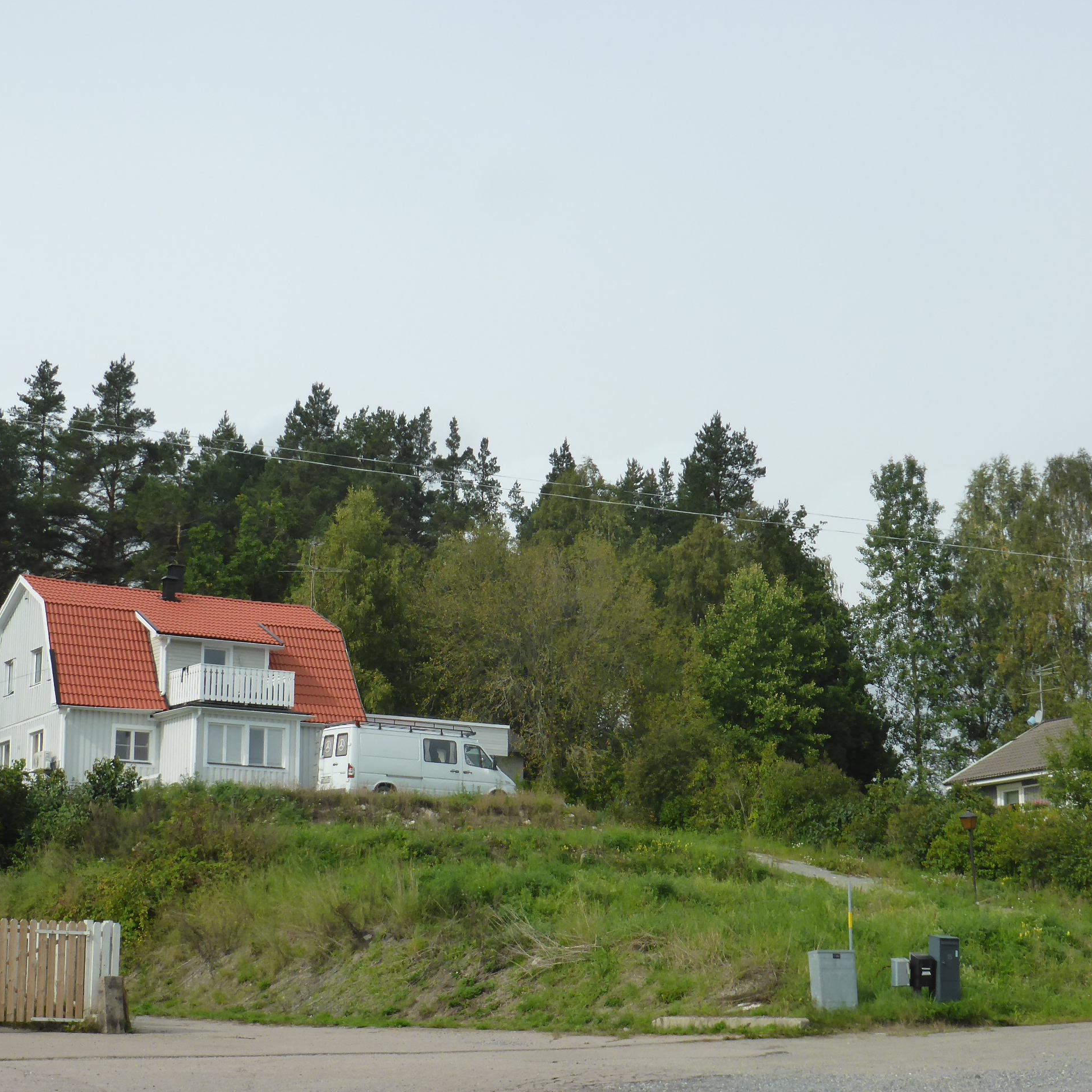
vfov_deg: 27.3
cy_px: 547
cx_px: 438
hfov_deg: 27.2
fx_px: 2248
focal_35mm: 63
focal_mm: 9
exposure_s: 1/1000
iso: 160
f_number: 4.4
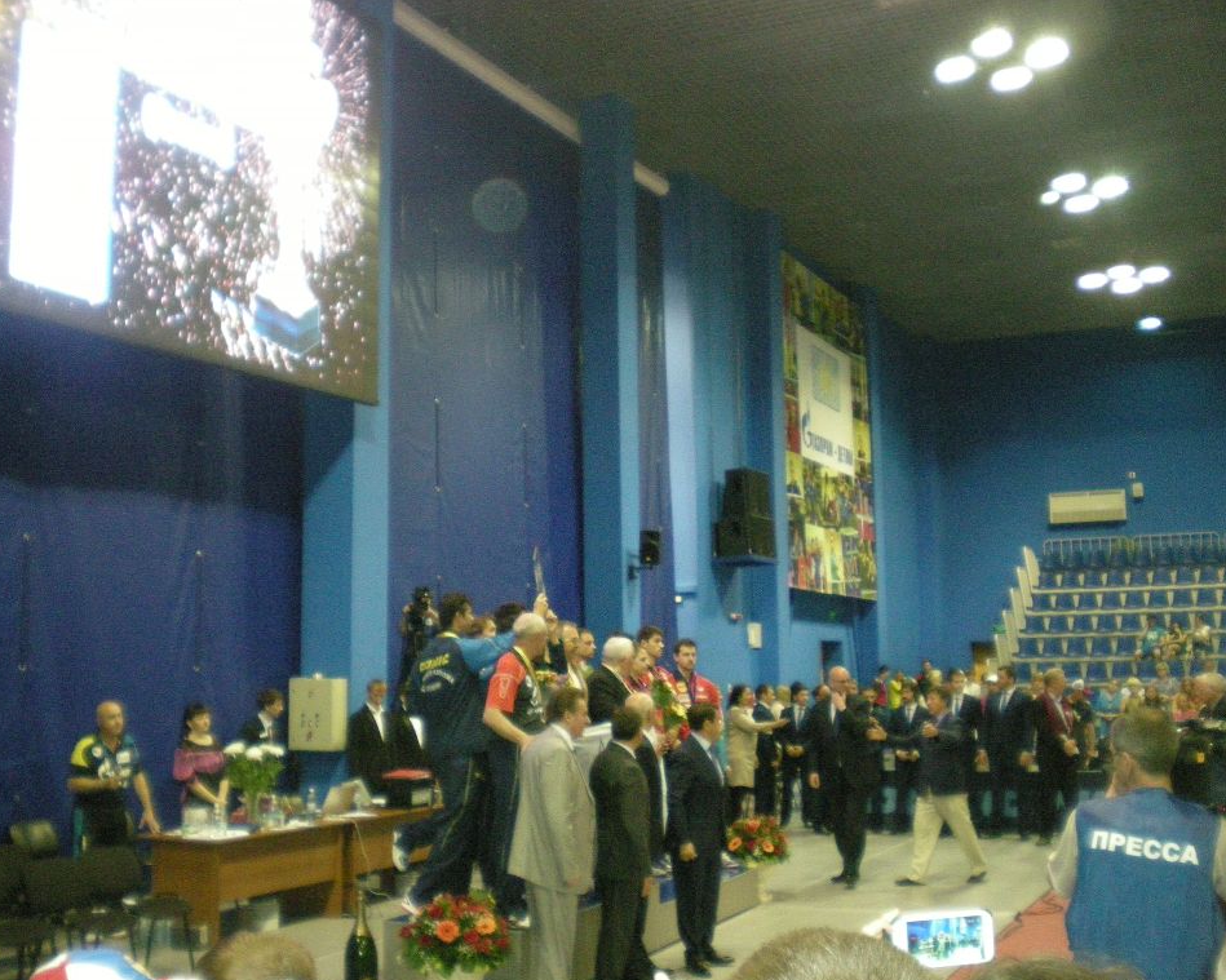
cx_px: 587
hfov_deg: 45.8
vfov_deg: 37.3
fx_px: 1451
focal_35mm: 40
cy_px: 493
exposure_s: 1/60
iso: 634
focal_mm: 6.3
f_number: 3.1
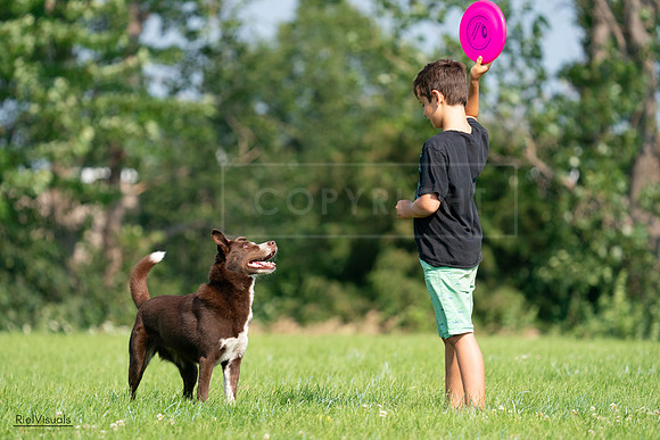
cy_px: 220
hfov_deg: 5.8
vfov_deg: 3.9
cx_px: 330
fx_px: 6528
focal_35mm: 356
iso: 1600
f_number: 6.3
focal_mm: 356
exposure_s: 1/4000
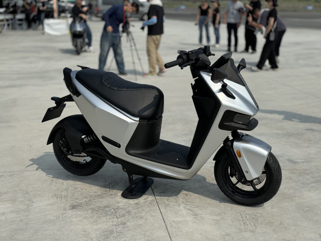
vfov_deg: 30.3
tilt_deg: -14.5
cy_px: 120
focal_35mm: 48
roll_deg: +0.4
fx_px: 445
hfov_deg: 39.7
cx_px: 160
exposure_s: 1/7937
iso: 64
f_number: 1.78
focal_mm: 6.76
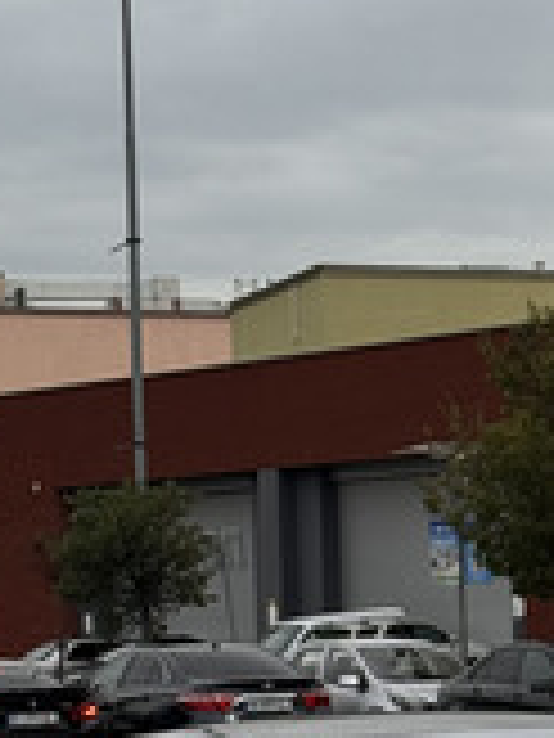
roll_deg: +0.8
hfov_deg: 8.3
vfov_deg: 11.0
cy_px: 972
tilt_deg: -4.6
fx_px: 3756
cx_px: 694
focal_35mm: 176
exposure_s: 1/1524
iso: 64
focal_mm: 6.76
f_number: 1.78
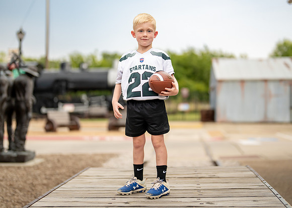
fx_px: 521
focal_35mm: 63
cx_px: 147
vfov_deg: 22.6
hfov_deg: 31.3
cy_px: 88
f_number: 1.2
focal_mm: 50
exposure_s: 1/1600
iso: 320
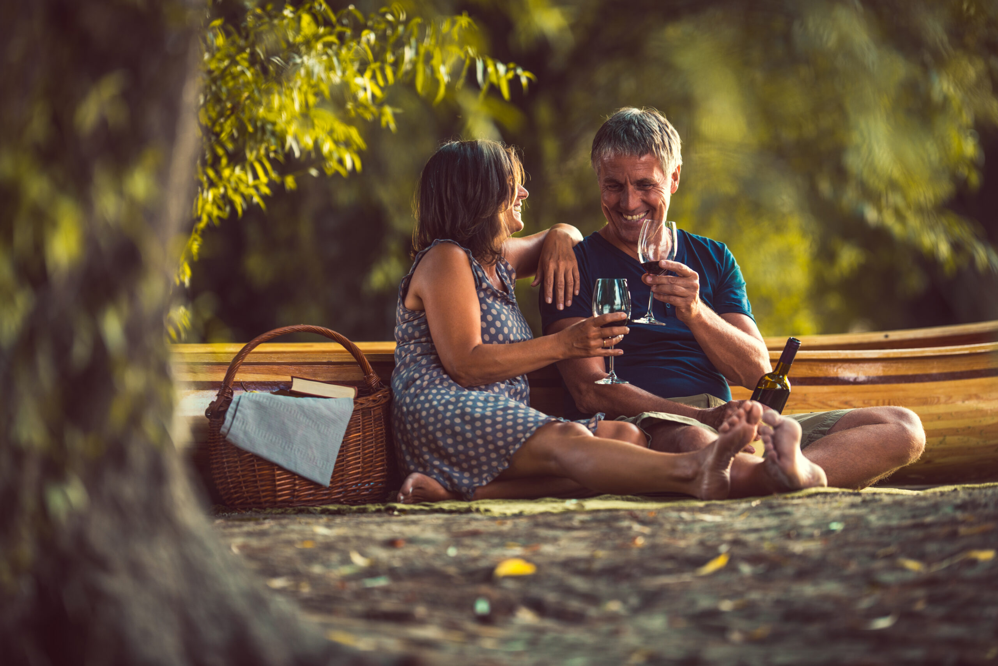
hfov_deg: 10.3
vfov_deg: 6.9
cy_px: 333
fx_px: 5546
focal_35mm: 200
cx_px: 499
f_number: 2
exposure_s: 1/250
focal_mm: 200
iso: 100
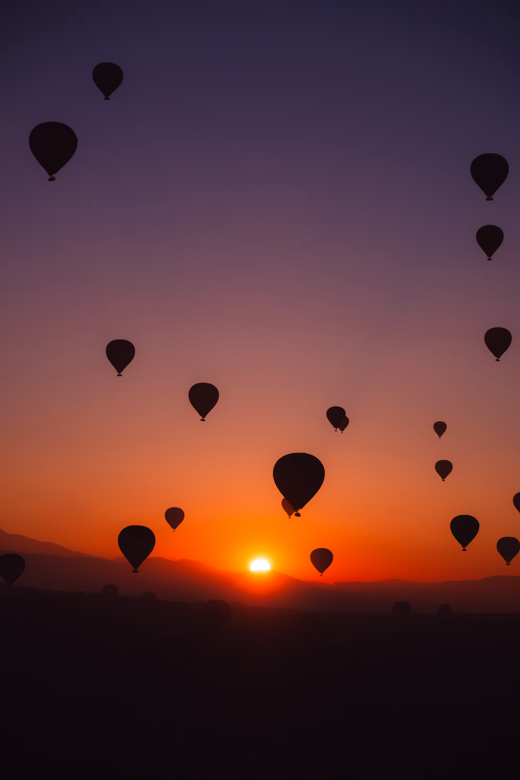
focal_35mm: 83
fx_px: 1798
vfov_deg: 24.5
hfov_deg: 16.5
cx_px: 260
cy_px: 390
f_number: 4.5
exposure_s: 1/5000
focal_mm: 55
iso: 400
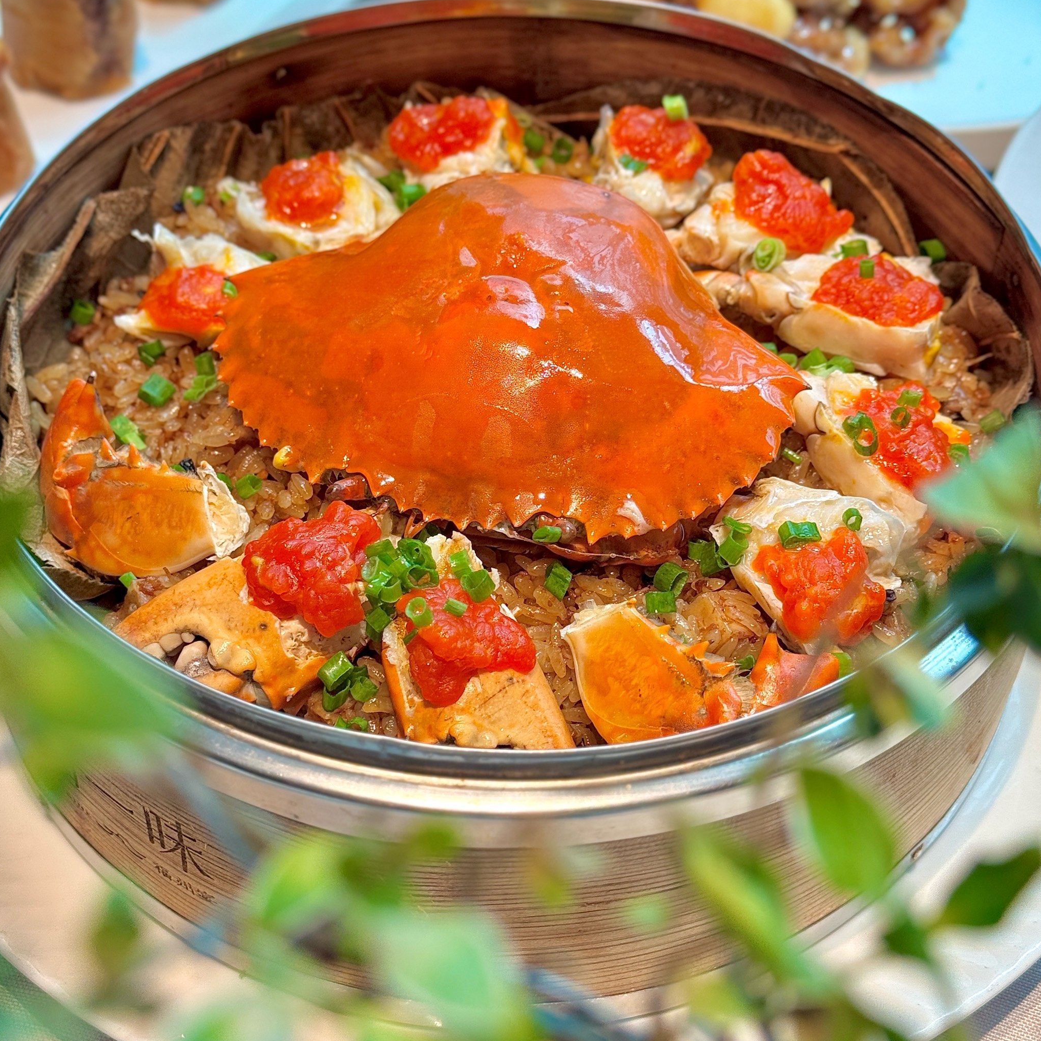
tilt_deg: -48.9
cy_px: 545
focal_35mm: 57
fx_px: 1939
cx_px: 523
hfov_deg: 30.0
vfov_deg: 30.0
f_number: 1.78
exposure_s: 1/100
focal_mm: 6.76
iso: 100
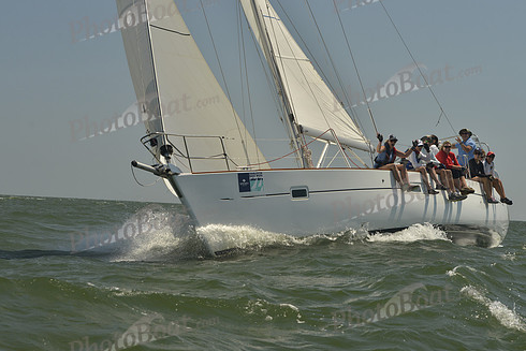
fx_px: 1418
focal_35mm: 97
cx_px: 276
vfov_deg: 14.1
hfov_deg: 21.0
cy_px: 155
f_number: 8
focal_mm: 82
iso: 280
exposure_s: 1/1000
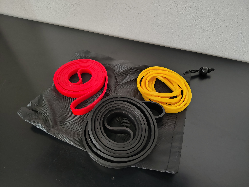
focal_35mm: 24
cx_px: 124
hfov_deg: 71.6
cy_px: 94
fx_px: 173
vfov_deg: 56.8
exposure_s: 1/60
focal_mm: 5.56
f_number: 1.8
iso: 1228
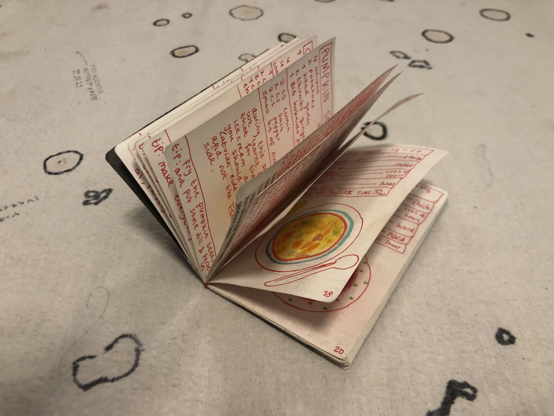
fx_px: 448
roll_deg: -1.5
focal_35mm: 28
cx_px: 277
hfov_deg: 63.4
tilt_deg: -43.8
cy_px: 208
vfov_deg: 49.7
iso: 80
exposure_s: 1/17
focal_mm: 4
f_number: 1.8
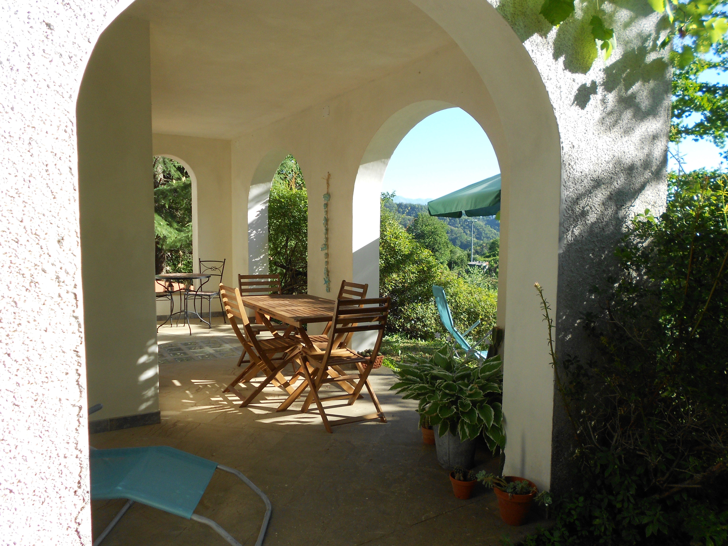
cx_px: 364
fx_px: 547
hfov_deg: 67.3
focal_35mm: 26
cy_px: 273
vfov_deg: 53.1
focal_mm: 4.6
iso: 80
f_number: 3.2
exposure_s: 1/320
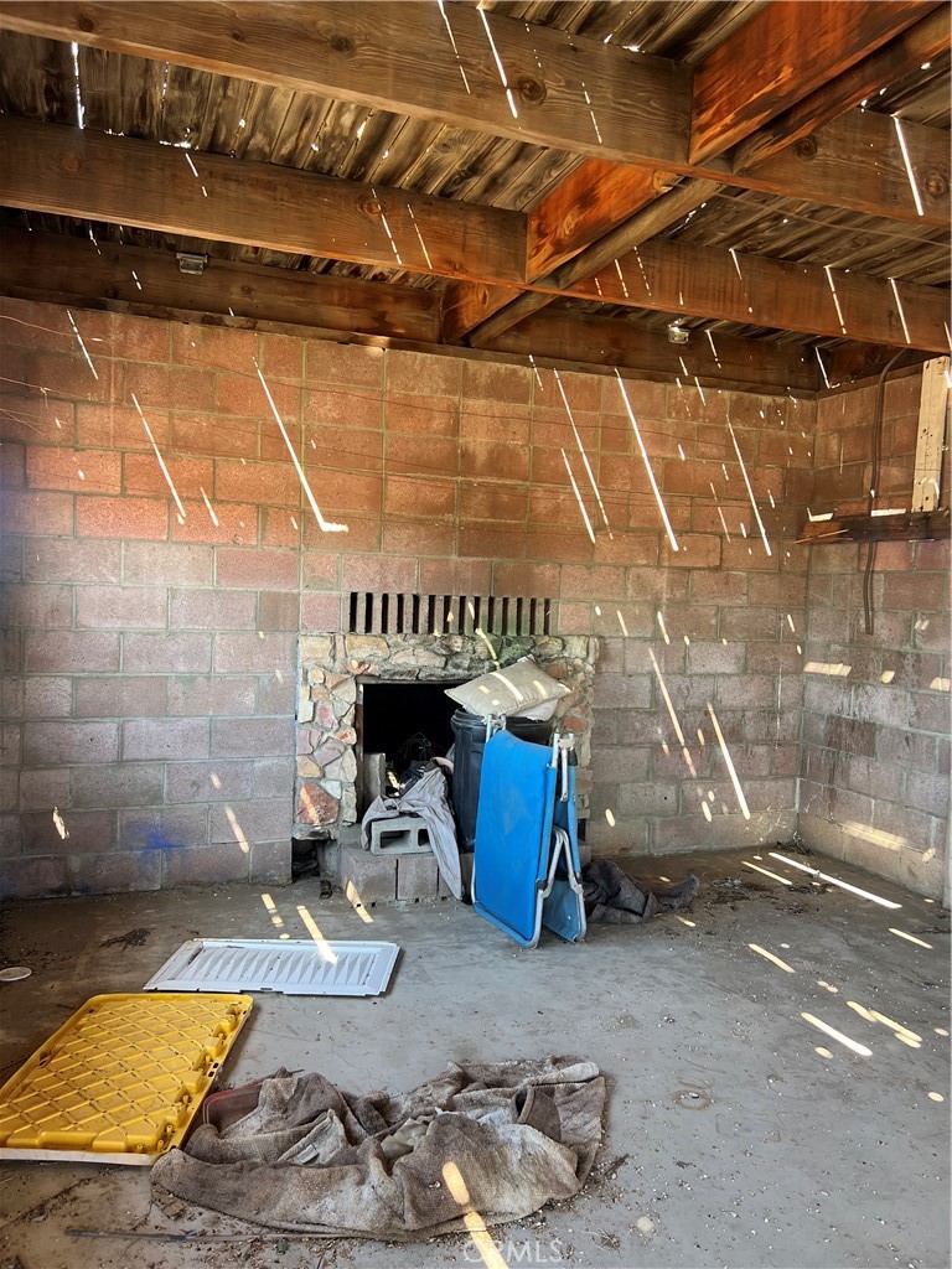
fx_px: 953
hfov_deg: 53.1
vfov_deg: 67.3
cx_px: 476
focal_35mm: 26
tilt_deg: -1.5
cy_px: 634
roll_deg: +0.2
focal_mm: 5.7
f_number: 1.5
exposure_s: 1/121
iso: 80
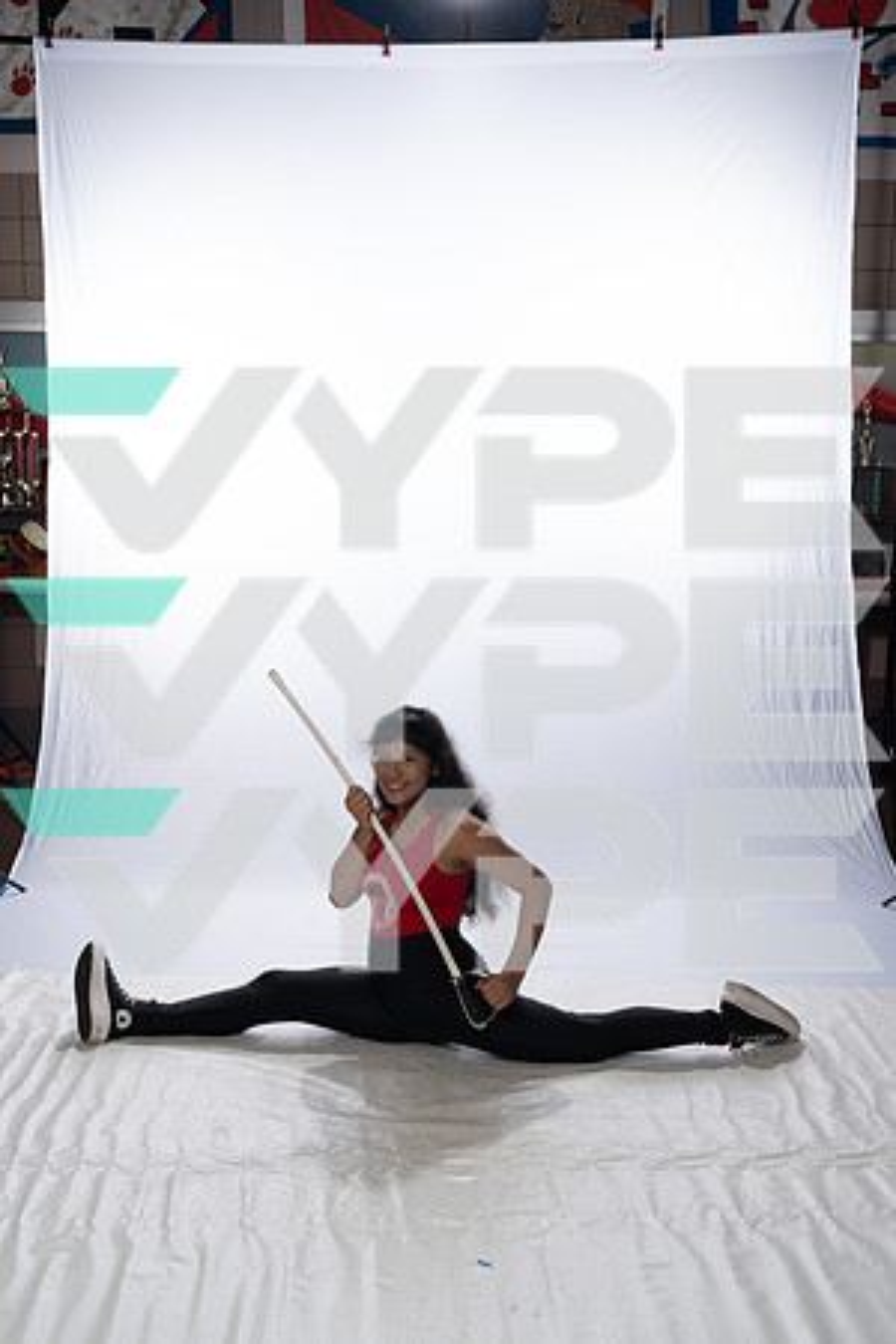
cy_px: 672
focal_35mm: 38
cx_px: 448
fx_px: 1419
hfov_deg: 35.1
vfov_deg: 50.7
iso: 640
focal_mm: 38
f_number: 8
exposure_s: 1/250
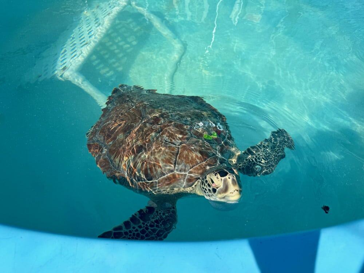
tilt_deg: -50.7
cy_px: 136
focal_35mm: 24
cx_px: 182
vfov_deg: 56.8
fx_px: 252
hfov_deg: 71.6
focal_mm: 6.86
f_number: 1.78
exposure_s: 1/1112
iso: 80
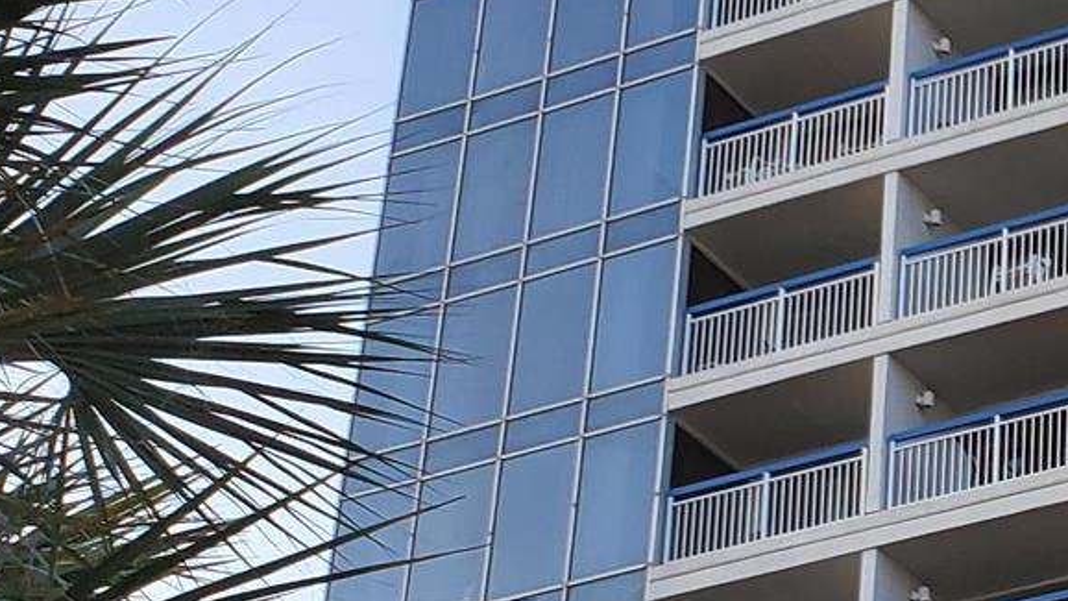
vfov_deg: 10.6
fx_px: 3200
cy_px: 693
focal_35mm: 113
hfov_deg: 17.6
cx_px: 1425
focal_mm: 4.3
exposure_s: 1/495
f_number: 2.4
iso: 50
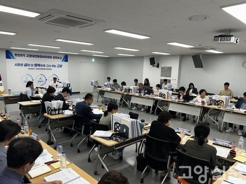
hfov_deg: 65.3
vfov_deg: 51.3
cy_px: 94
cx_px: 121
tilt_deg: -9.1
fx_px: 192
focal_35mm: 27
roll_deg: -1.0
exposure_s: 1/120
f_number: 1.5
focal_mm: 5.7
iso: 80
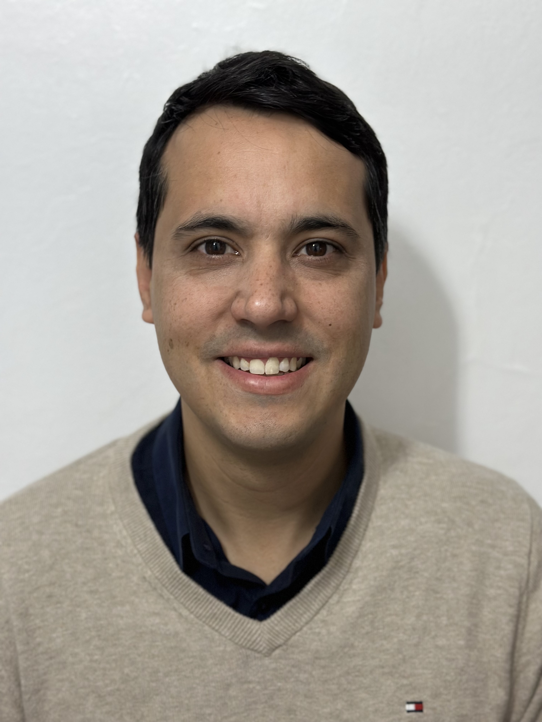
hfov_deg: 30.3
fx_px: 1002
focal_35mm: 48
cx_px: 271
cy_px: 361
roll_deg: +0.2
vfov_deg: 39.7
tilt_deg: -10.2
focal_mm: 6.86
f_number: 1.78
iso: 320
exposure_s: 1/50
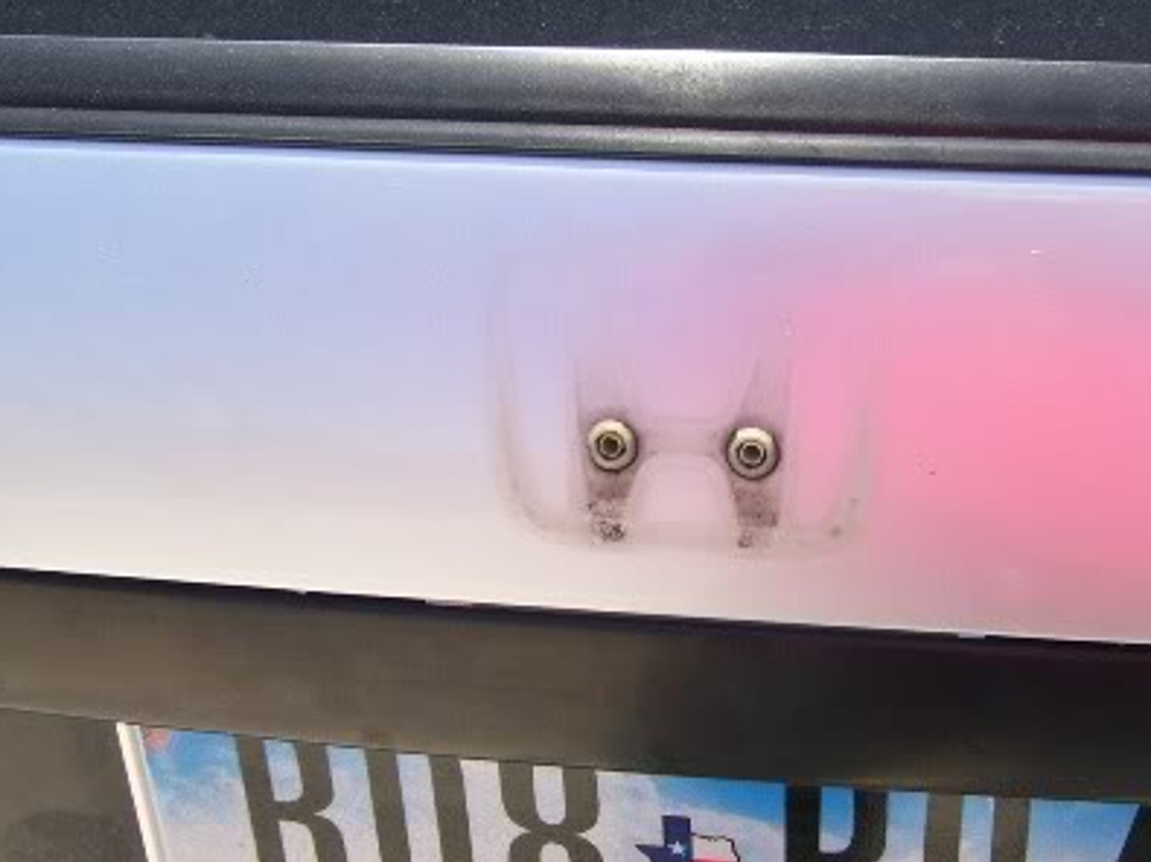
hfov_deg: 32.1
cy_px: 451
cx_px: 682
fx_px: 1994
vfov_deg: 24.4
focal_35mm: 60
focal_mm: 6
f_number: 4.8
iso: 80
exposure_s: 1/250
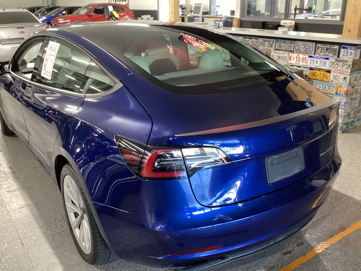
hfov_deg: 55.3
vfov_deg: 42.9
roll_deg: +0.1
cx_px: 172
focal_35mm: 33
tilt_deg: -22.4
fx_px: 344
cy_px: 141
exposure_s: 1/33
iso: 400
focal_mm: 3.3
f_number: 2.4
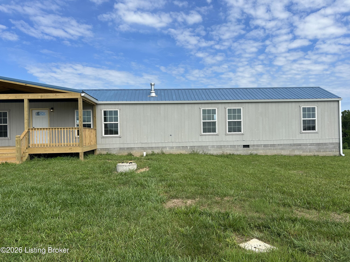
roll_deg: +2.6
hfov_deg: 67.3
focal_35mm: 26
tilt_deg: +4.1
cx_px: 175
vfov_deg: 53.1
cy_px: 131
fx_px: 263
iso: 50
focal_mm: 5.7
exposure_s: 1/4444
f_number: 1.5
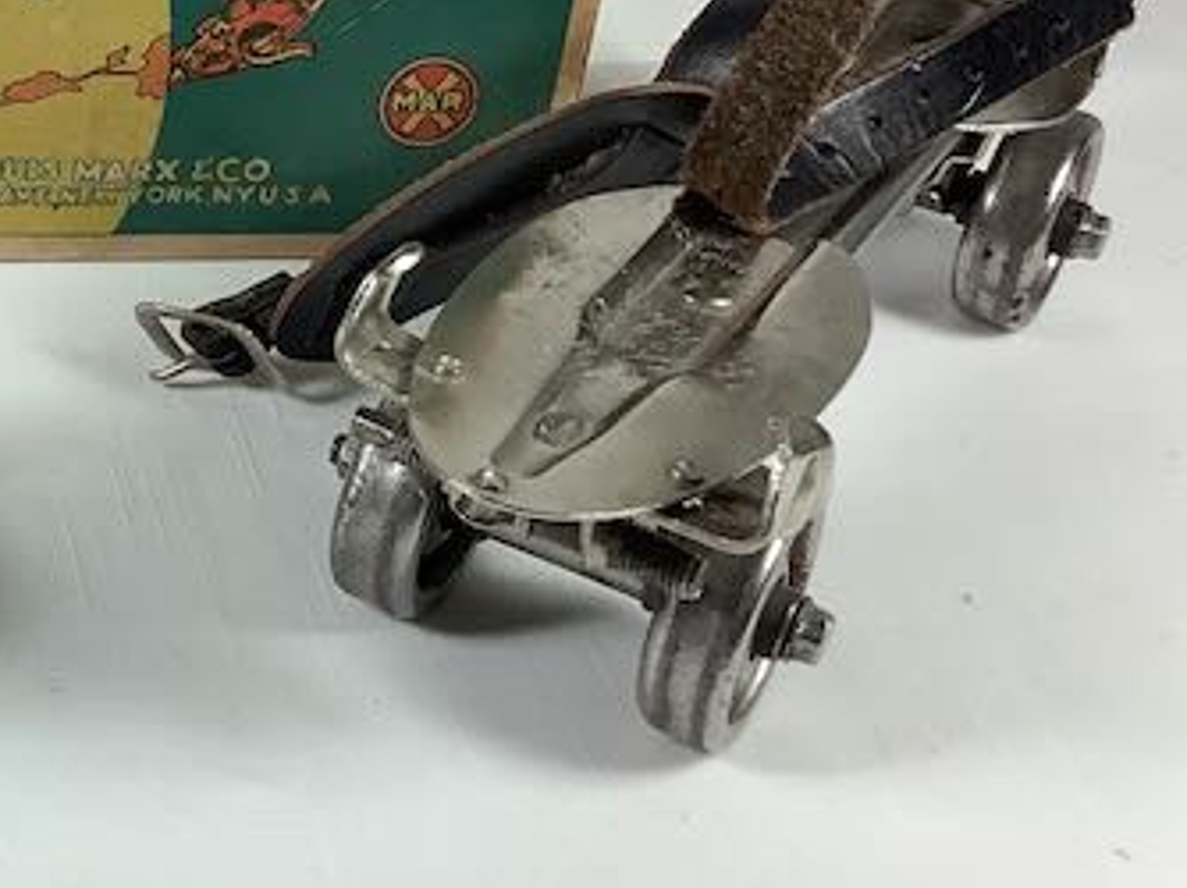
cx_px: -203
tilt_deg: -30.8
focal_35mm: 79
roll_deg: -2.8
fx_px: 2707
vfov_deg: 18.5
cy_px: 210
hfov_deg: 22.9
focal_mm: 3.3
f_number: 2.4
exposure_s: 1/120
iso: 50
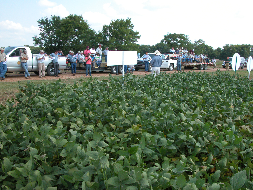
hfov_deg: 51.4
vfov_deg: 39.7
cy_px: 95
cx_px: 126
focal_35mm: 36
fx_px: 263
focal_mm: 9.2
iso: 100
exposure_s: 1/191
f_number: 5.7
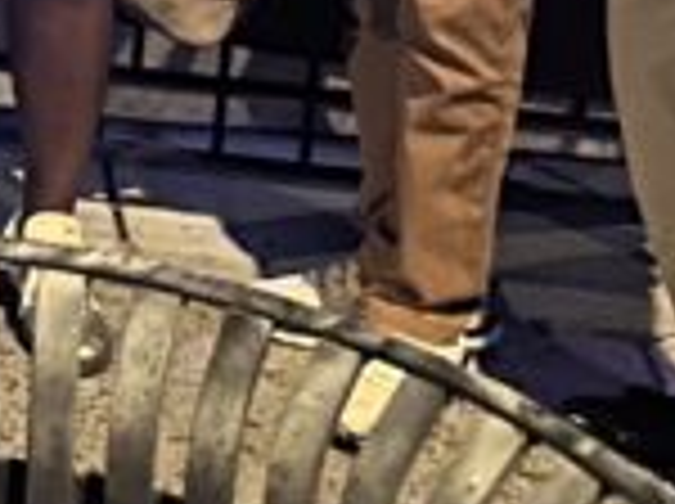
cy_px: -648
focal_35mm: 164
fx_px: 3193
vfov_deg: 8.4
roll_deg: -2.5
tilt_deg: -9.9
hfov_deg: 10.3
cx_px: -1008
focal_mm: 6.86
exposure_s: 1/22
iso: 1600
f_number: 1.78
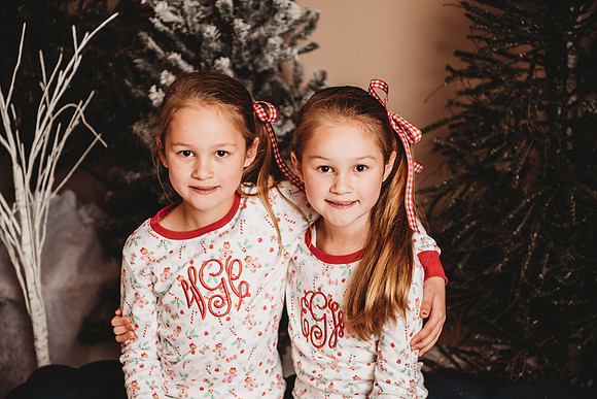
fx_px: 1244
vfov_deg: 18.2
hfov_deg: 27.0
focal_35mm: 75
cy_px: 200
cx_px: 298
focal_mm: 75
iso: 100
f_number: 4
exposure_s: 1/160
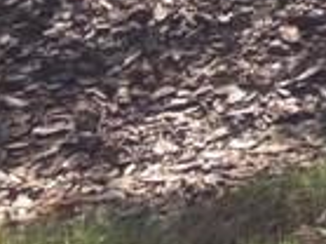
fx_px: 2428
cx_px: 1098
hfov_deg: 6.7
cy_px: -601
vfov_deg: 5.3
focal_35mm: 258
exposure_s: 1/690
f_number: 2.4
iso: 50
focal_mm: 4.28
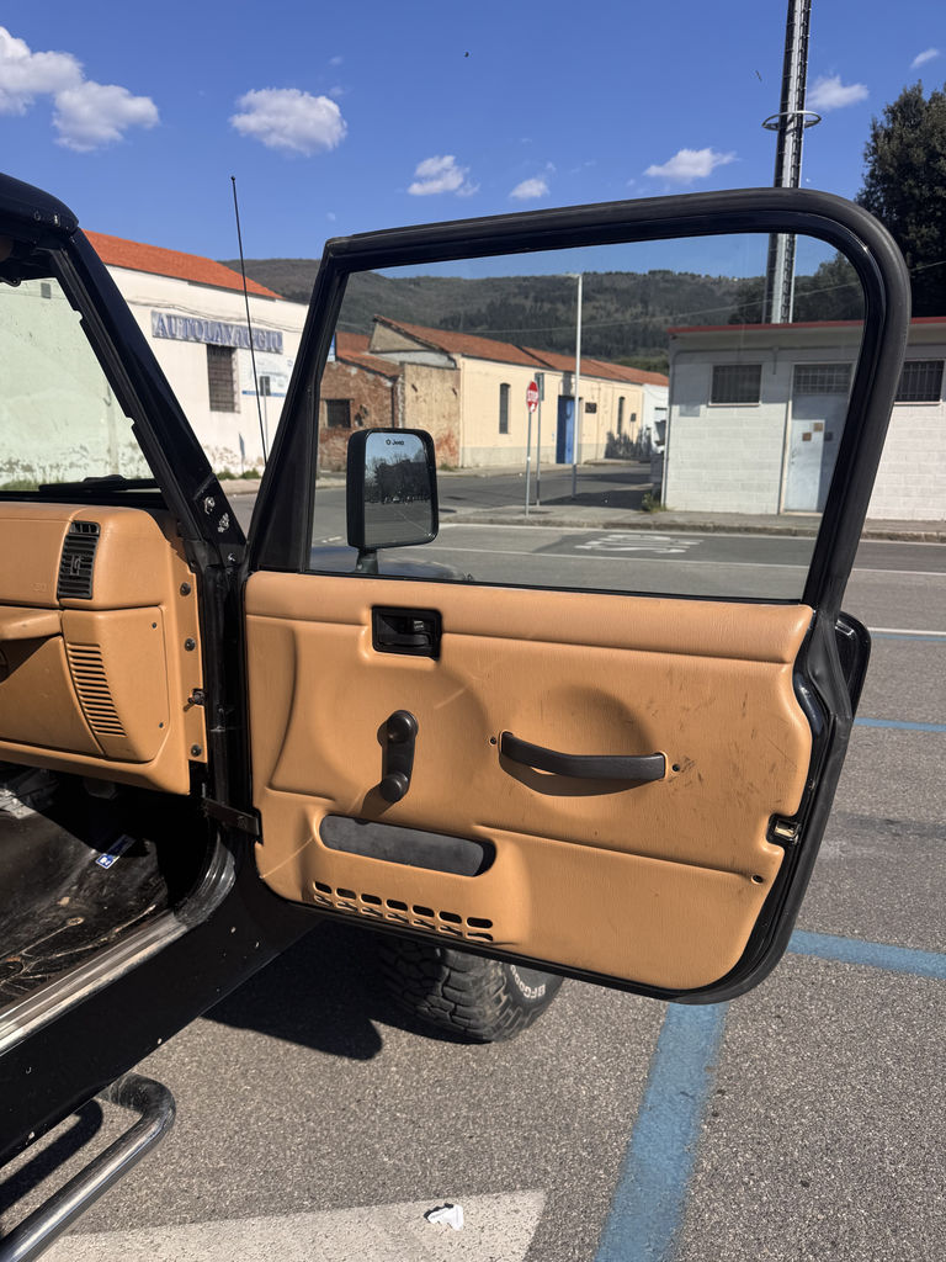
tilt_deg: -16.3
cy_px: 631
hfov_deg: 56.8
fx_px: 875
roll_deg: -1.3
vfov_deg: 71.6
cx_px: 473
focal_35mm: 24
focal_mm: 6.76
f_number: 1.78
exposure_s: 1/4950
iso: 80
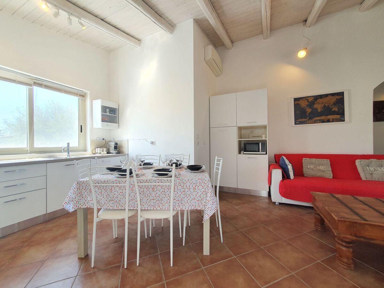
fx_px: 144
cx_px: 192
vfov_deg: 89.9
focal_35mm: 13
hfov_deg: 106.2
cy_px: 144
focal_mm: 1.8
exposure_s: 1/100
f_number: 2.2
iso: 50
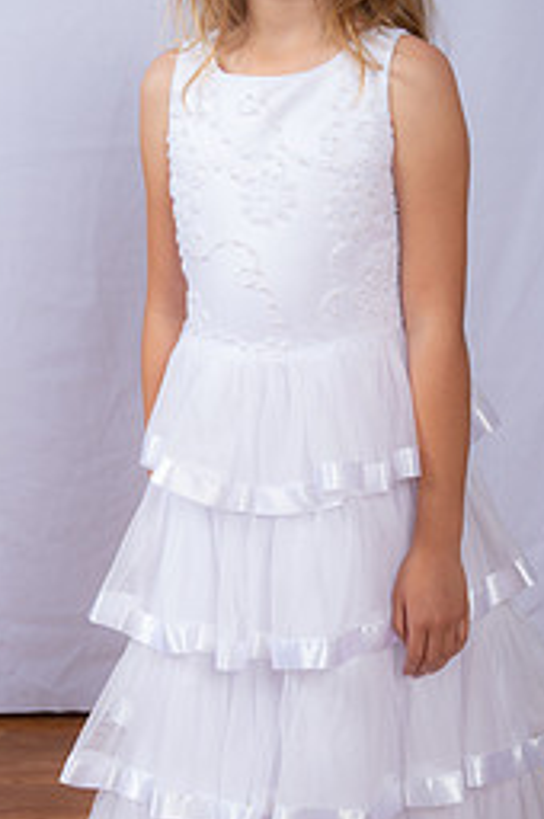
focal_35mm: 88
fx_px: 2000
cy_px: 371
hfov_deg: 15.5
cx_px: 274
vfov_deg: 23.1
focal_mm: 50
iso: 250
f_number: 7.1
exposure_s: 1/160
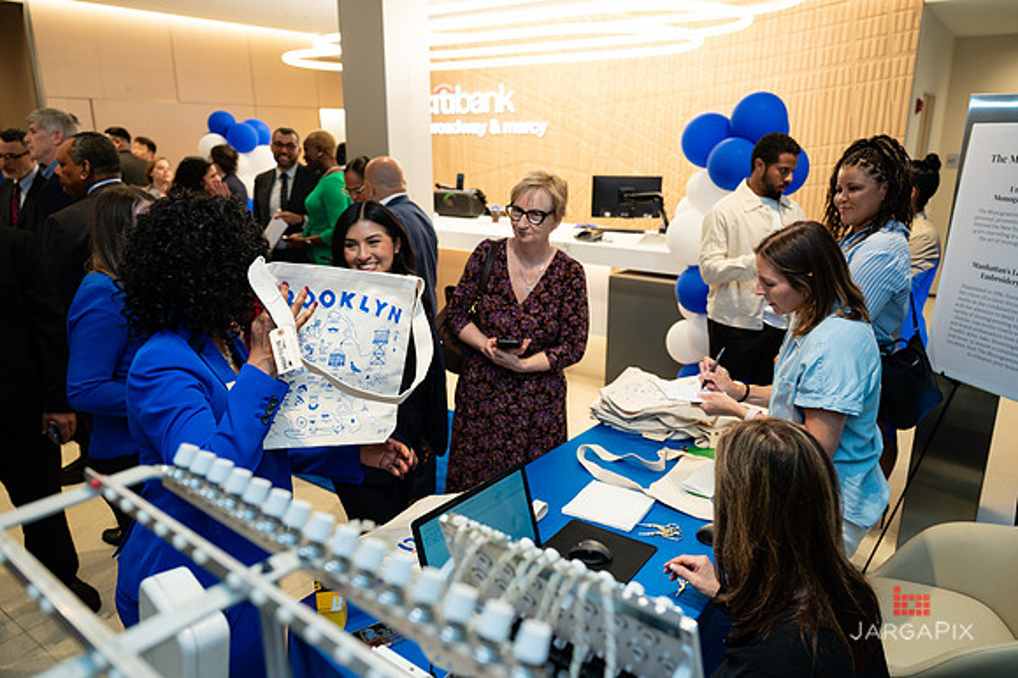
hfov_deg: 71.6
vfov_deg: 51.3
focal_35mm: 25
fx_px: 706
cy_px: 331
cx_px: 520
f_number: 3.2
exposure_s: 1/160
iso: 400
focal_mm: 24
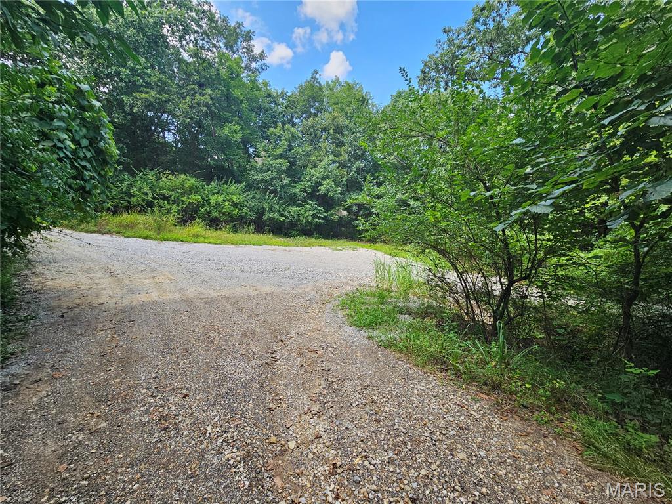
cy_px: 252
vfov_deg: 89.9
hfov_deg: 106.2
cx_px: 336
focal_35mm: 13
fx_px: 252
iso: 50
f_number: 2.2
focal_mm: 2.2
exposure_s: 1/301
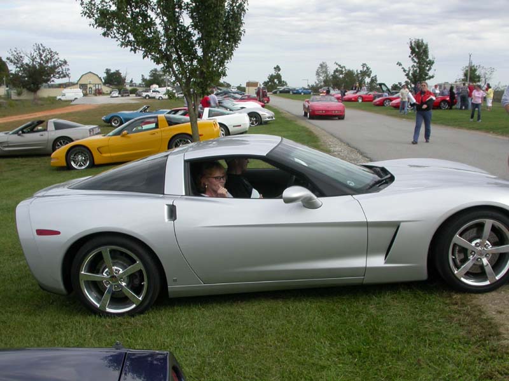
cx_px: 254
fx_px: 559
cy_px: 190
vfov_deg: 37.7
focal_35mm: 38
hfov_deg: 49.0
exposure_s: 1/280
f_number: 6
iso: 100
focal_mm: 7.85
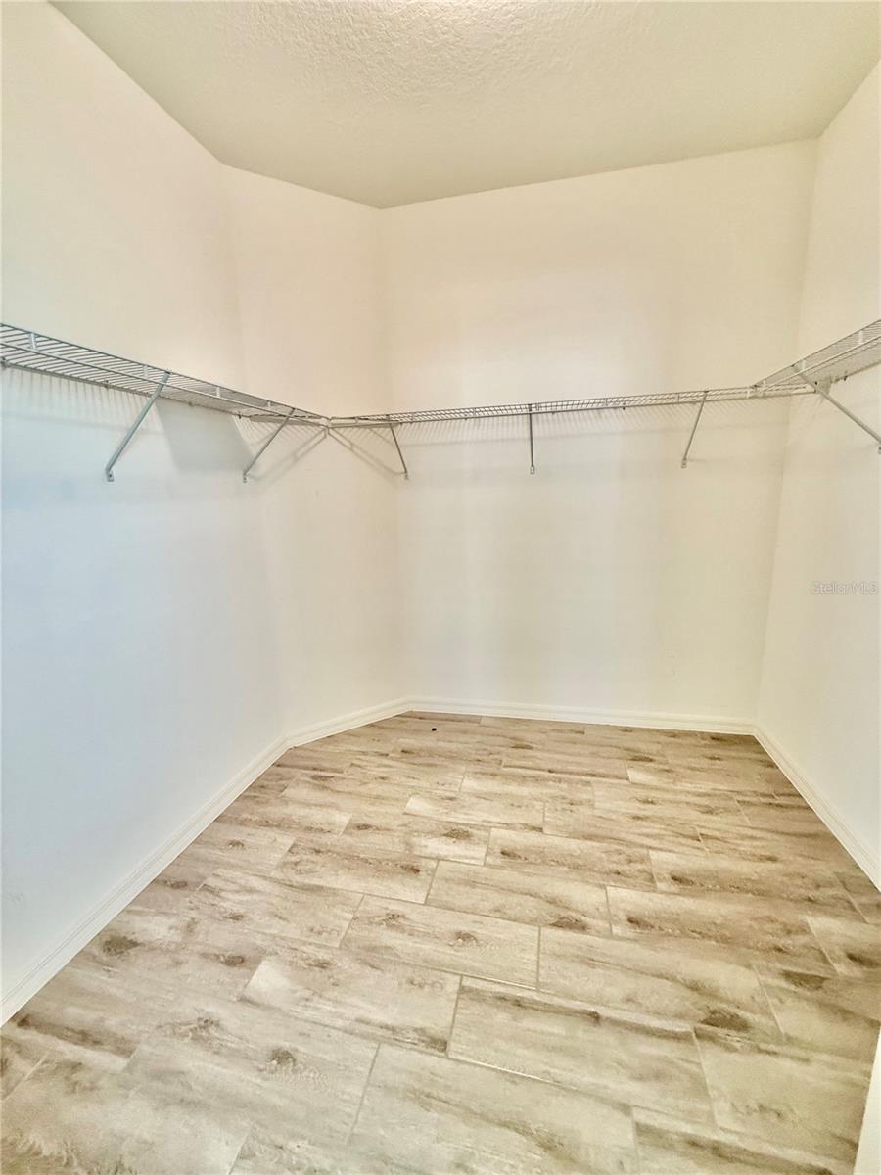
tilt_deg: -8.8
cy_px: 588
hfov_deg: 85.7
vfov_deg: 102.1
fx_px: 475
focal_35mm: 14
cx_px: 440
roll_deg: +3.3
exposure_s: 1/60
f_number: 2.2
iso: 200
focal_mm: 2.22
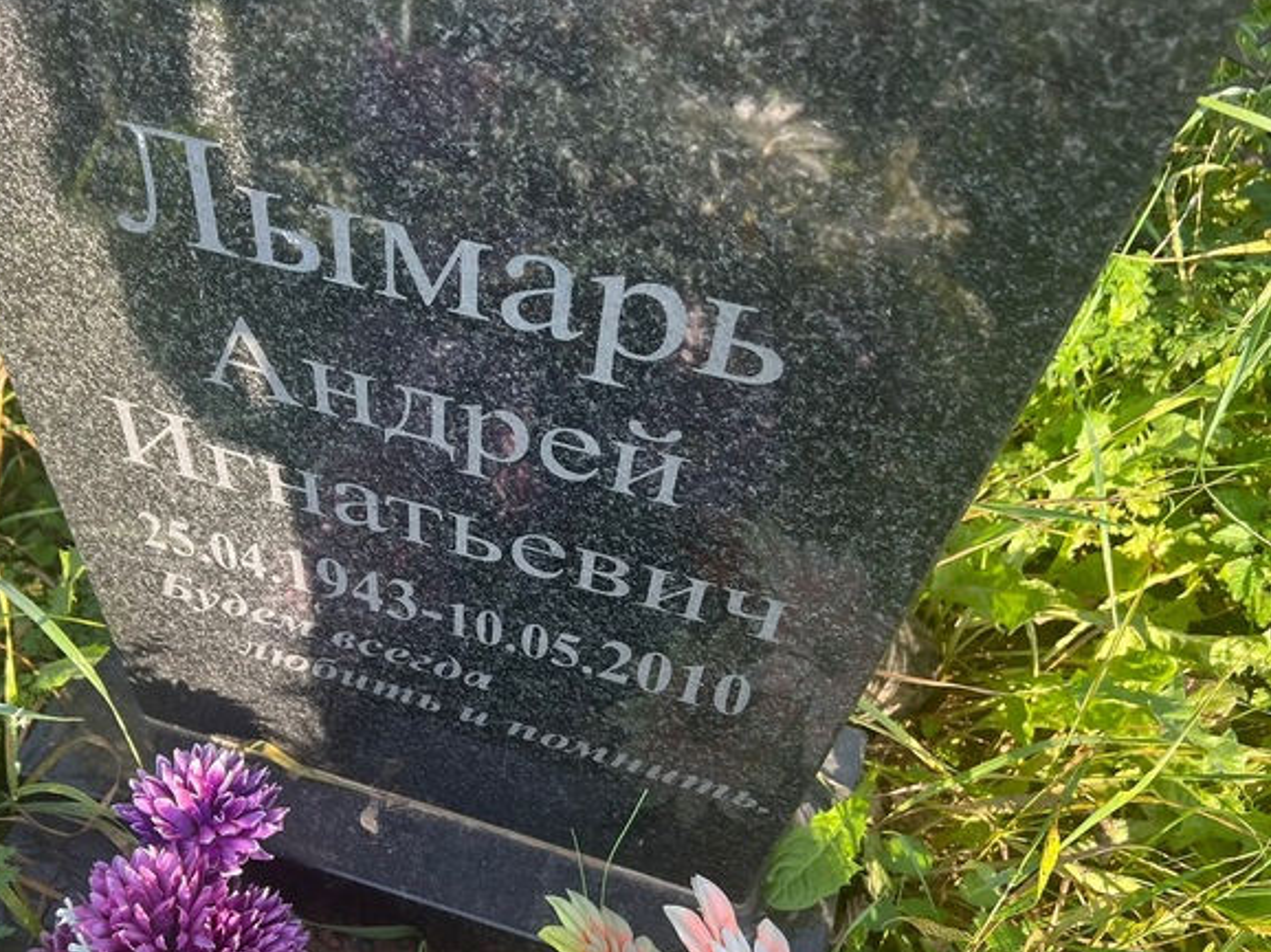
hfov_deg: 50.8
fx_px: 1321
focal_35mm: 36
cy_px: 616
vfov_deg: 39.3
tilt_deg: -51.3
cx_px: 462
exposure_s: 1/441
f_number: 1.5
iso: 50
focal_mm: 5.7
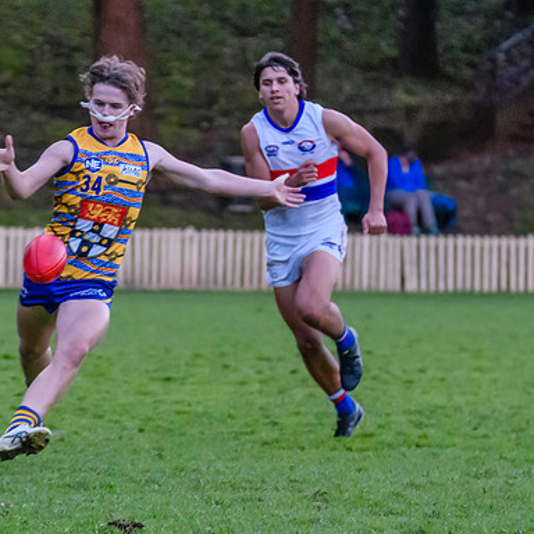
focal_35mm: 536
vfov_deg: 3.3
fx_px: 9355
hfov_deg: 3.3
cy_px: 295
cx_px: 201
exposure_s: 1/1600
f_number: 5.3
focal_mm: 210
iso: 10000
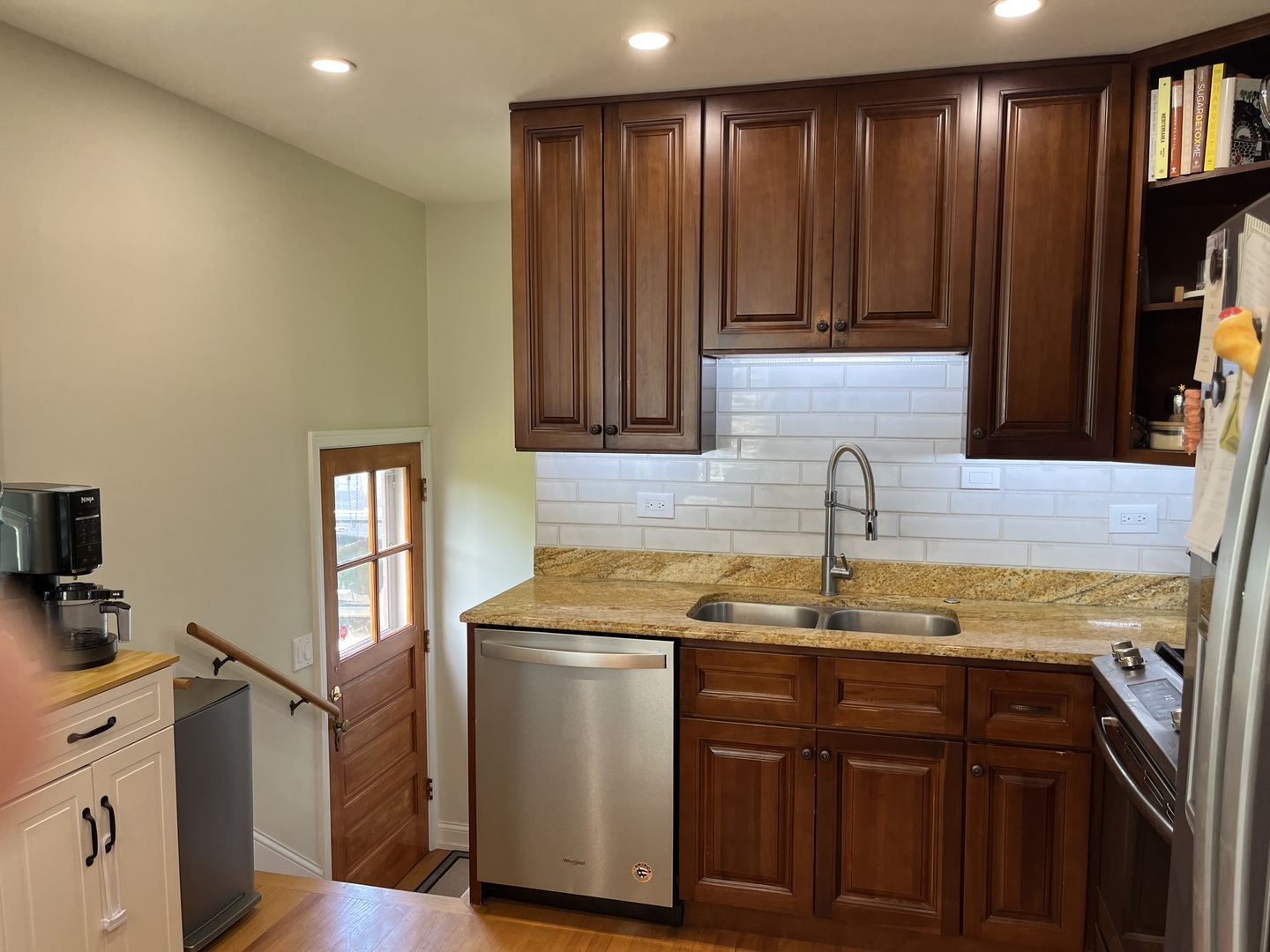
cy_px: 476
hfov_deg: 67.3
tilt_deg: -4.3
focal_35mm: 26
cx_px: 635
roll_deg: +0.5
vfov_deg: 53.1
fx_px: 954
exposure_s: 1/120
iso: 80
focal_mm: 5.1
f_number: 1.6
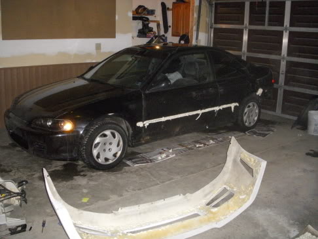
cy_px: 120
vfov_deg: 37.8
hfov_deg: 49.0
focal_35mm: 38
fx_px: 349
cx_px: 159
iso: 800
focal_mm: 6.3
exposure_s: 1/250
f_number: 3.3
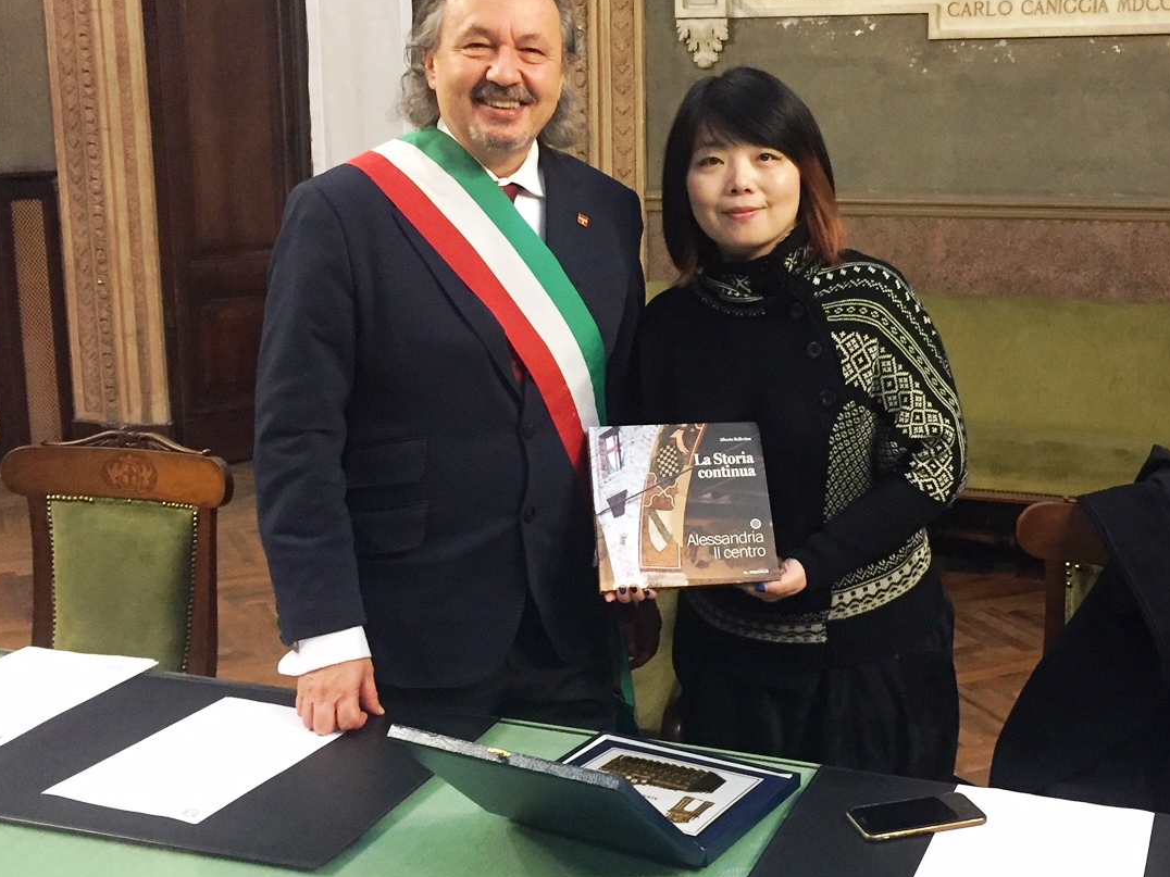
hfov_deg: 42.5
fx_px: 1487
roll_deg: -1.2
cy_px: 398
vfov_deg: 32.9
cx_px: 750
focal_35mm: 44
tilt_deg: -10.8
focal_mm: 4.15
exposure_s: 1/17
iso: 250
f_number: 2.2
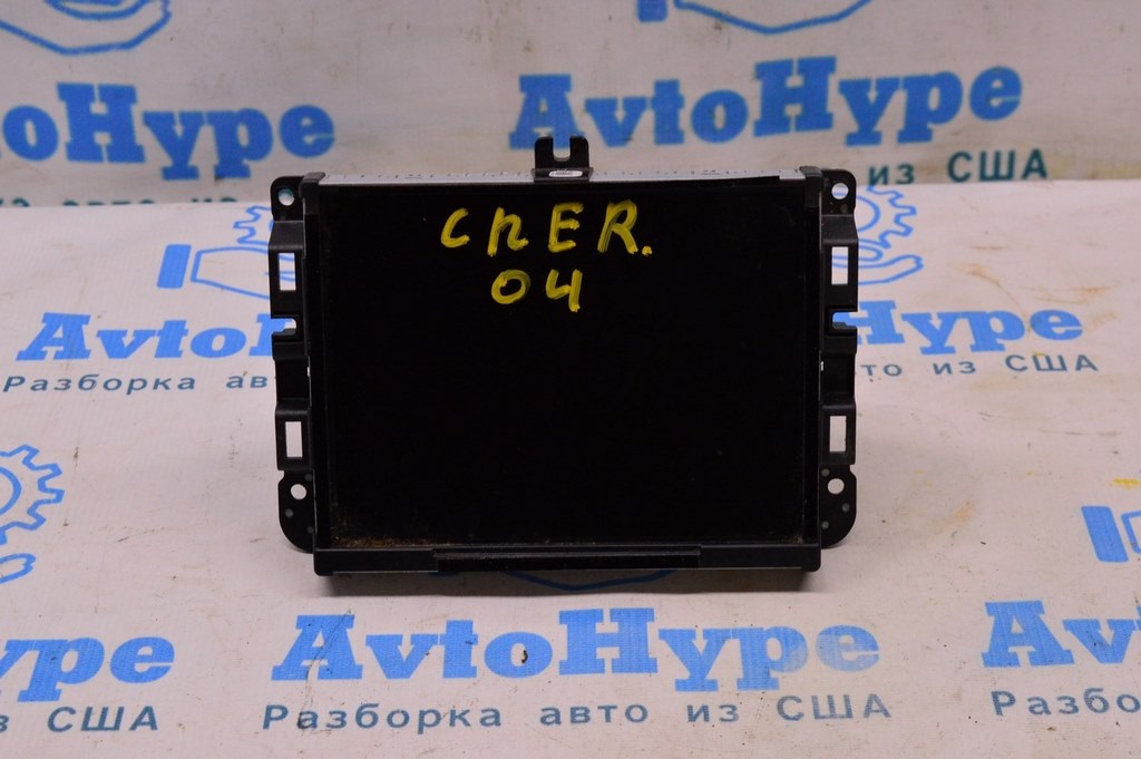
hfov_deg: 29.9
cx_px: 570
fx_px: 2138
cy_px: 380
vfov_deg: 20.1
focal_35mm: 68
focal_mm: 45
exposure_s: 1/125
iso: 1600
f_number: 8
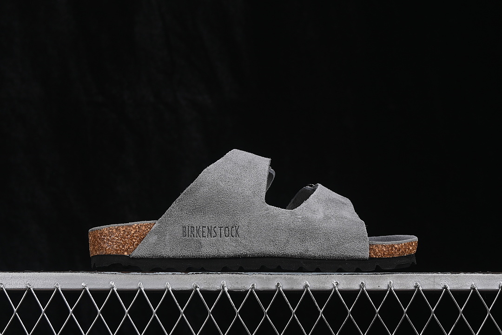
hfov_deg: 27.0
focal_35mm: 75
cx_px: 251
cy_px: 168
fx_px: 1046
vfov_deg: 18.2
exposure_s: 1/80
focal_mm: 50
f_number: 8
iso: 160
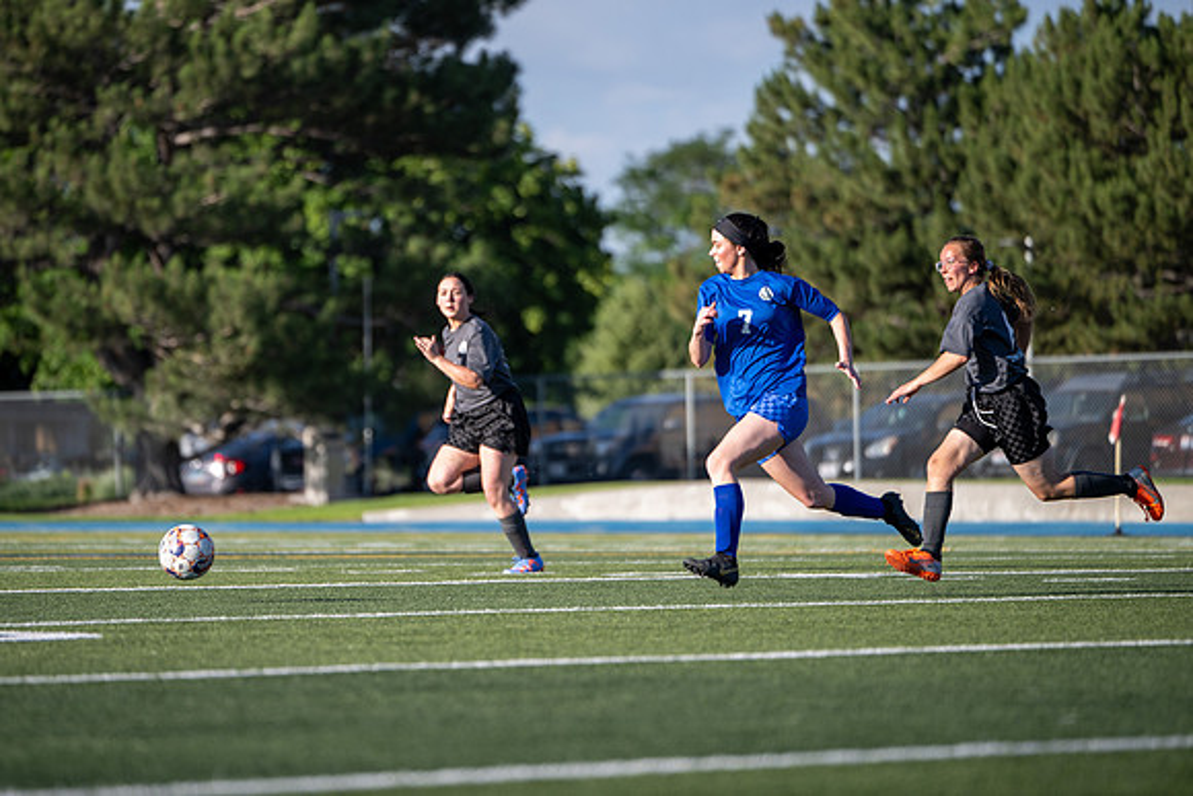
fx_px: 6780
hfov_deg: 10.1
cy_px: 355
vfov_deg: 6.7
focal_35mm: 205
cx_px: 564
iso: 50
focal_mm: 180
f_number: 2.8
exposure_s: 1/1000
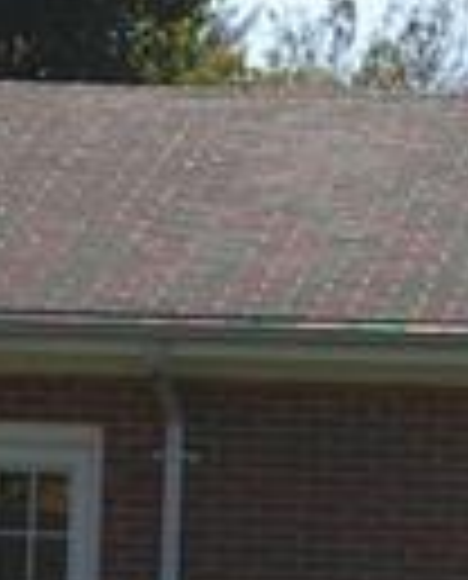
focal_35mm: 307
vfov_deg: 6.3
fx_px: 5290
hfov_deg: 5.0
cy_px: 468
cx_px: 619
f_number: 5.6
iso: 200
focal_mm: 26
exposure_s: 1/1500
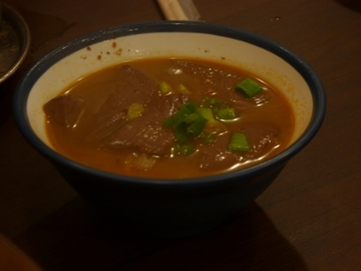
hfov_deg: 17.7
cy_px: 136
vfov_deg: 13.4
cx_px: 180
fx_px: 1158
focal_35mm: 111
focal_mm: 18.2
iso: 80
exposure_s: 1/4
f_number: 4.4
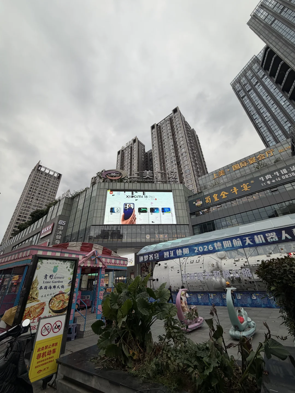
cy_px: 196
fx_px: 159
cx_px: 148
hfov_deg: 85.7
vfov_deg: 102.1
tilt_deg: +29.2
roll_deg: +1.8
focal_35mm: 14
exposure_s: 1/479
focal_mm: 2.22
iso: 64
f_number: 2.2
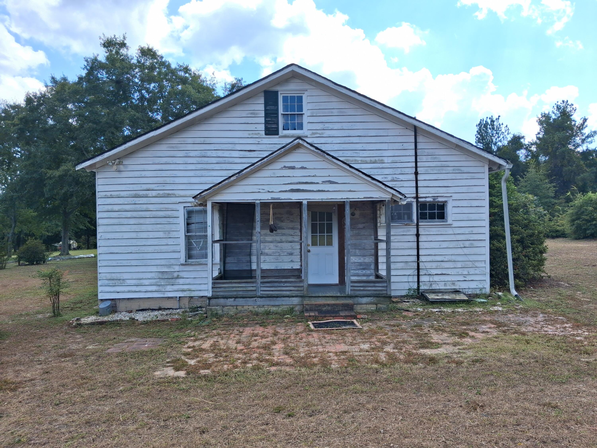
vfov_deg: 51.4
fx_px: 466
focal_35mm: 27
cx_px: 298
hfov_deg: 65.3
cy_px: 224
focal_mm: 4
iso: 25
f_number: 1.8
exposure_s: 1/578
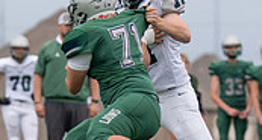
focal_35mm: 647
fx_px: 4437
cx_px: 144
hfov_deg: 3.4
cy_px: 75
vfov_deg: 1.8
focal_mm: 125
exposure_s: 1/1250
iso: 250
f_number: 2.8
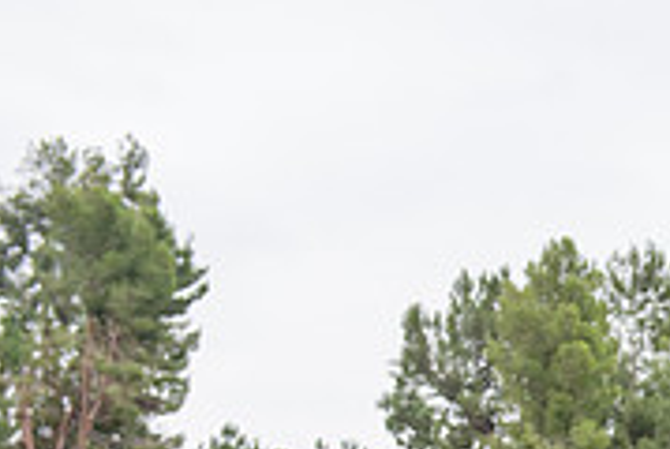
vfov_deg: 9.8
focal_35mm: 136
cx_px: 951
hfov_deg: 14.2
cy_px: 705
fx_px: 2535
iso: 500
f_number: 5
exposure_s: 1/125
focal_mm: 42
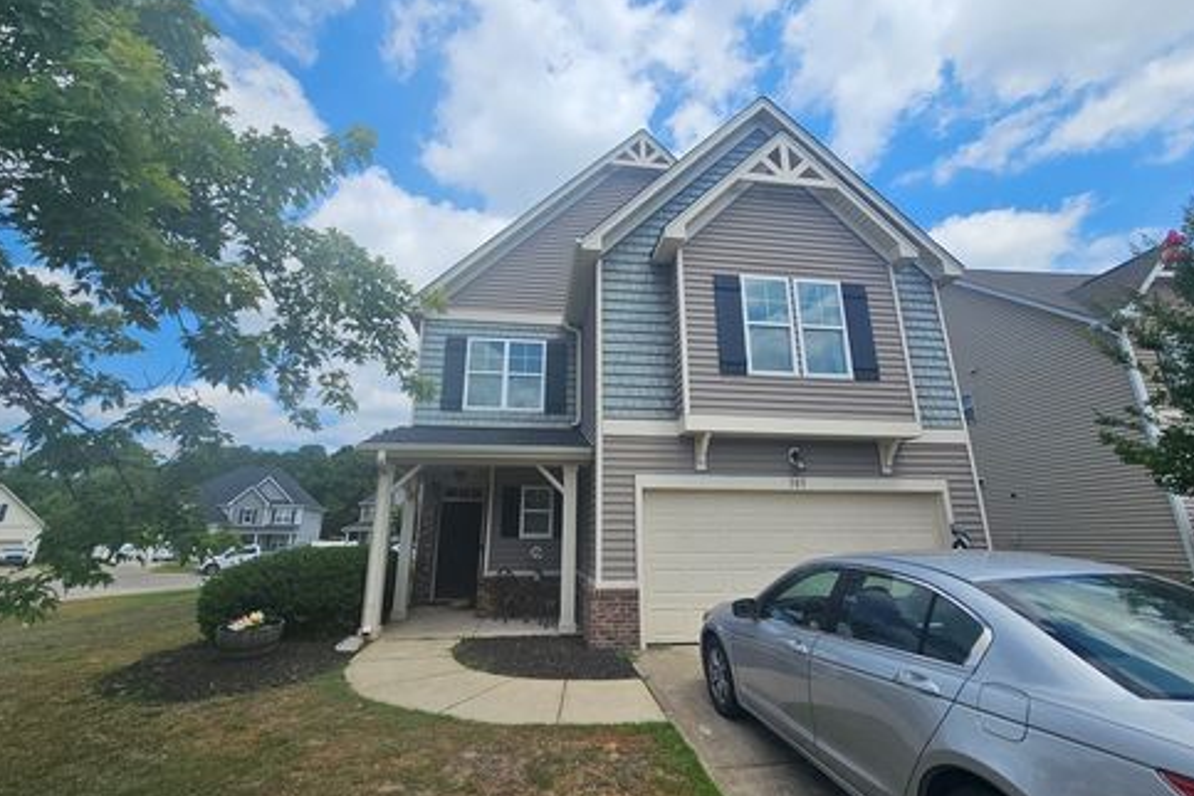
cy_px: 375
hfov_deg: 104.3
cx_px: 601
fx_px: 464
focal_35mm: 14
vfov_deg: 81.1
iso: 50
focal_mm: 2.2
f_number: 2.2
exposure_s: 1/2882
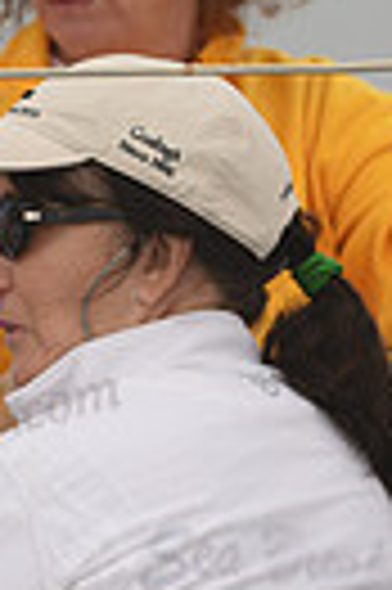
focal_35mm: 1773
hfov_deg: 0.8
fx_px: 29034
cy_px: 162
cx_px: 354
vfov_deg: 1.2
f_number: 4.5
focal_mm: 400
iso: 250
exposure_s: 1/800
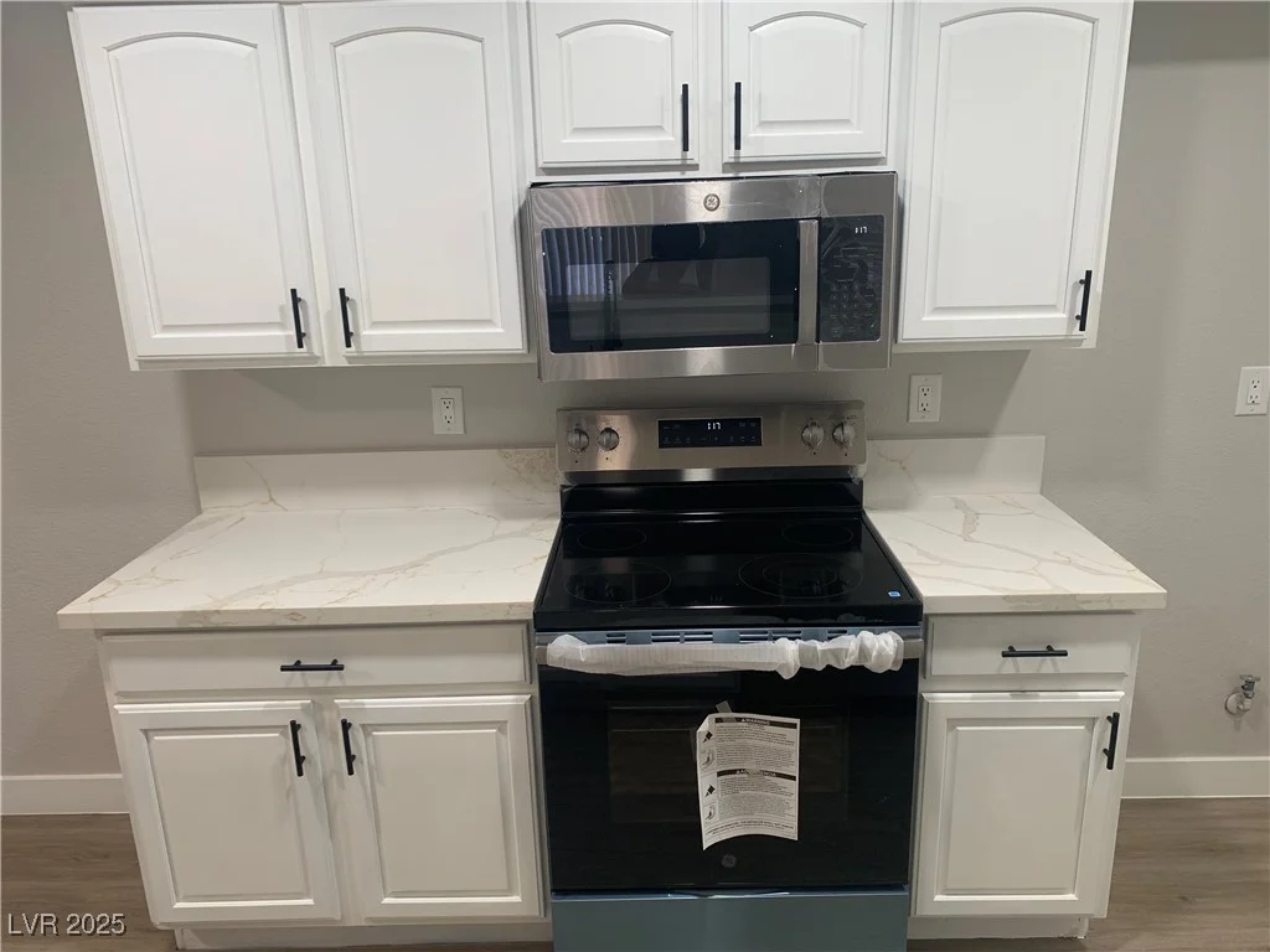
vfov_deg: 53.1
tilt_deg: -16.4
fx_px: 954
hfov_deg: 67.3
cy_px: 476
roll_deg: +1.7
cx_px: 635
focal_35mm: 26
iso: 64
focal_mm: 4.25
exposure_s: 1/60
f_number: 1.8
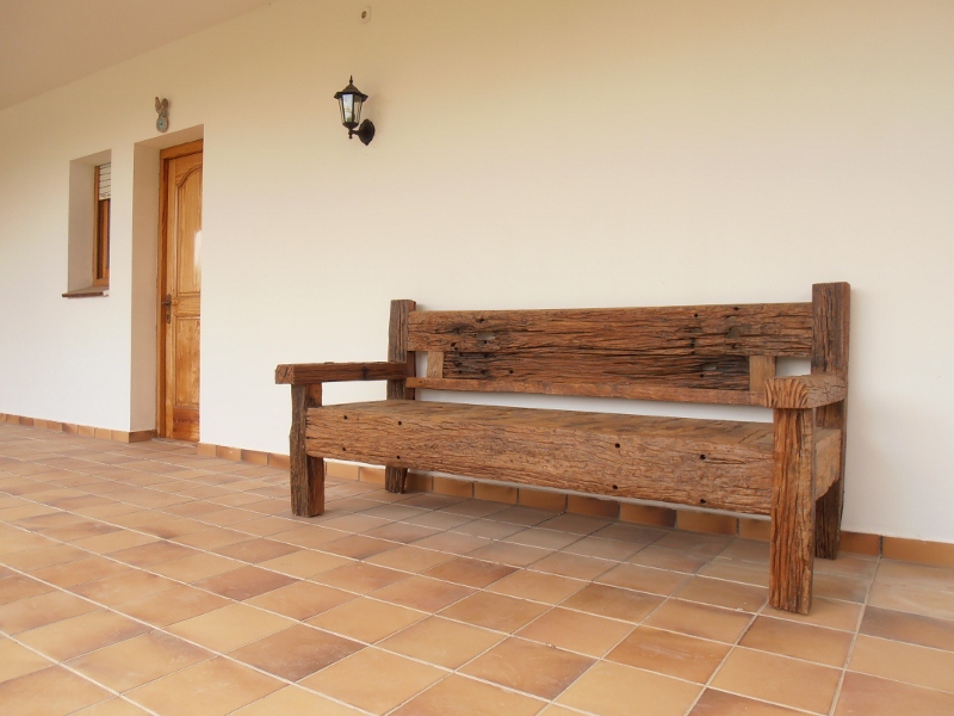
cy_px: 358
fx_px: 827
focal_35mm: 30
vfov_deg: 46.8
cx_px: 477
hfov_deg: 60.0
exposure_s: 1/125
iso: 80
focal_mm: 5.25
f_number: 3.5
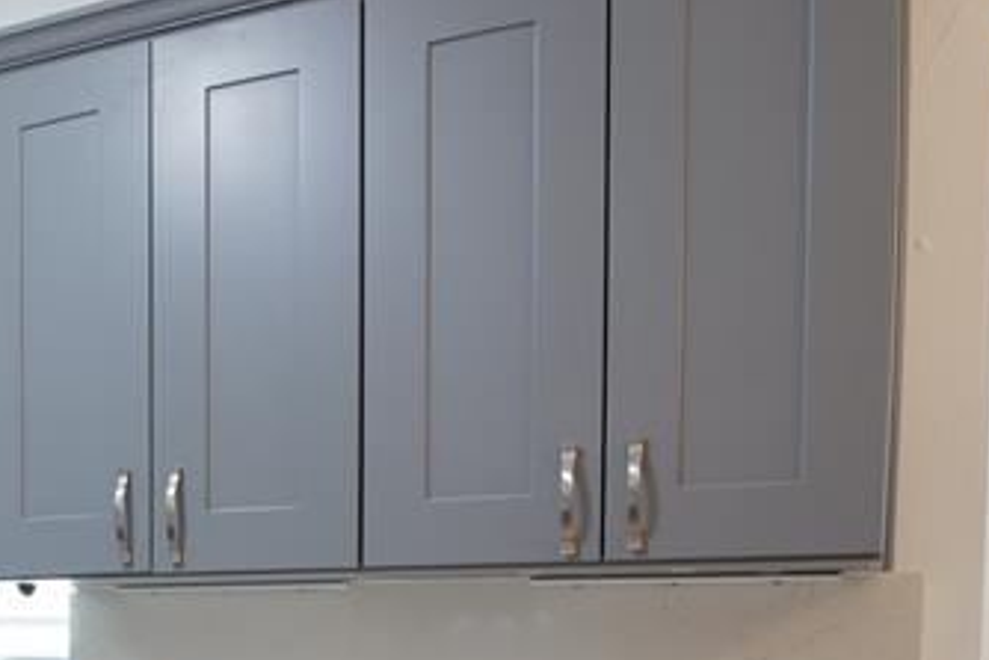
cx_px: 80
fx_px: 1347
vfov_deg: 25.1
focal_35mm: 49
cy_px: 767
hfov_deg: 37.4
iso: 400
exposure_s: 1/2
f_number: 13
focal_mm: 16
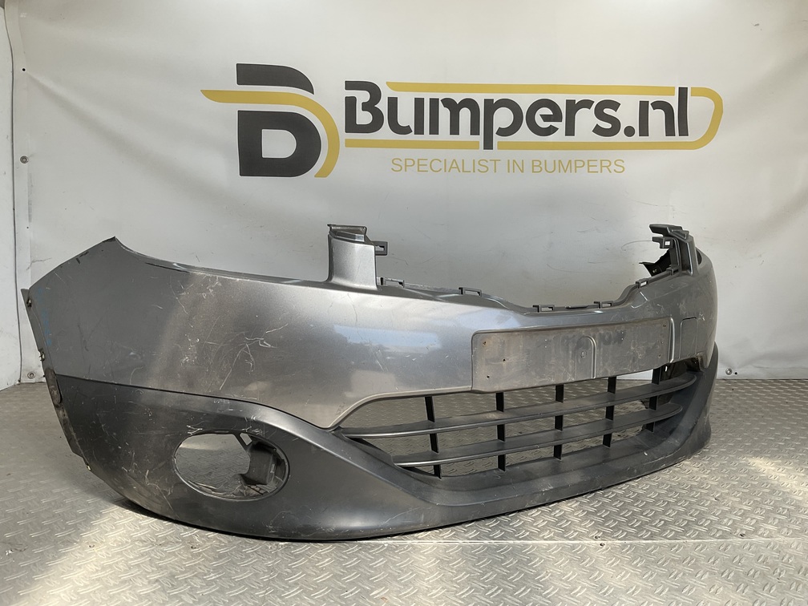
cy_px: 303
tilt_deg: -8.1
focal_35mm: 29
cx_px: 404
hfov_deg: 61.7
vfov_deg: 48.2
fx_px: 677
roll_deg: -1.7
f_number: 1.8
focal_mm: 3
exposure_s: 1/378
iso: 16
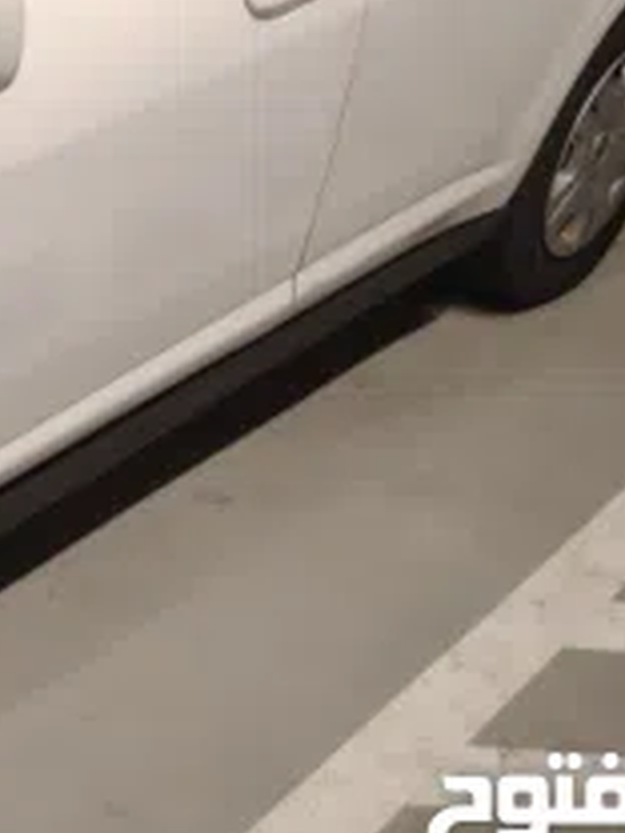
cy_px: 160
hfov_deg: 18.6
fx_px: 1781
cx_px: -176
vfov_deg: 25.8
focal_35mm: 74
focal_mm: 5.25
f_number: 1.75
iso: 3391
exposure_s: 1/100
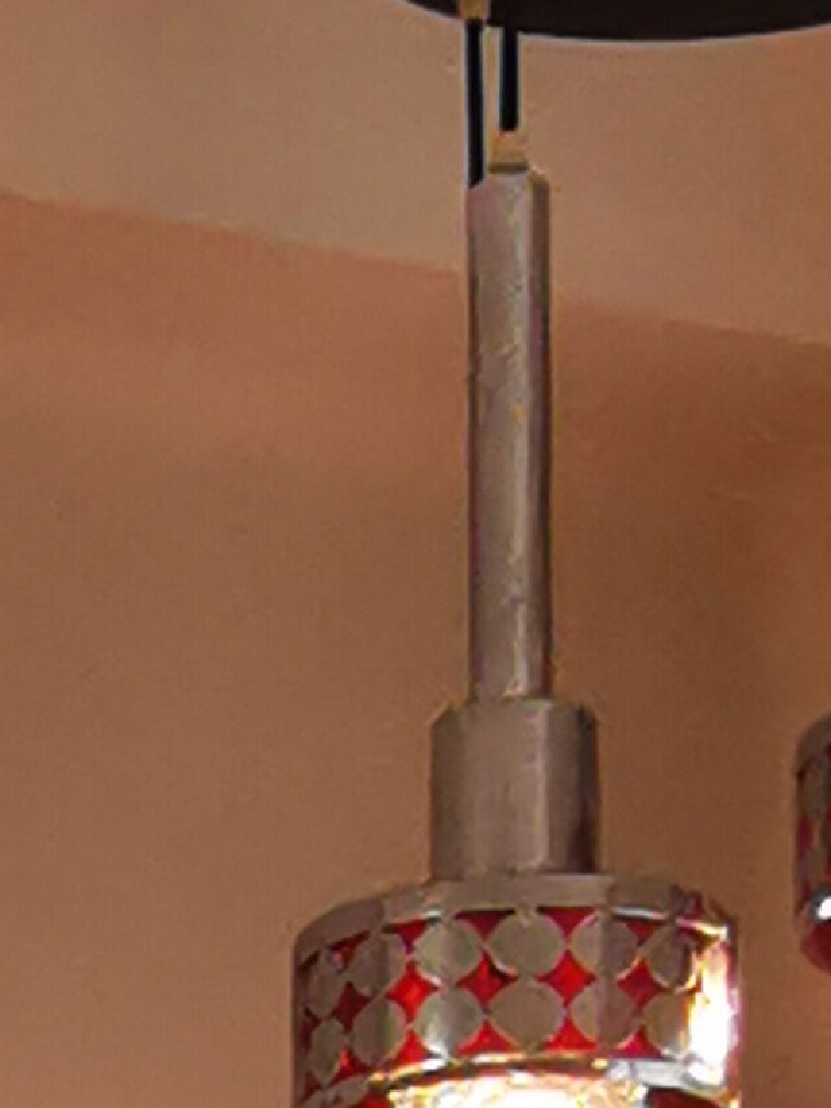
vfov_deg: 7.8
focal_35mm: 230
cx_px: -1452
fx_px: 7360
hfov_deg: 6.1
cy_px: 2862
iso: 80
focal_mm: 2.26
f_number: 2.2
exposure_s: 1/100
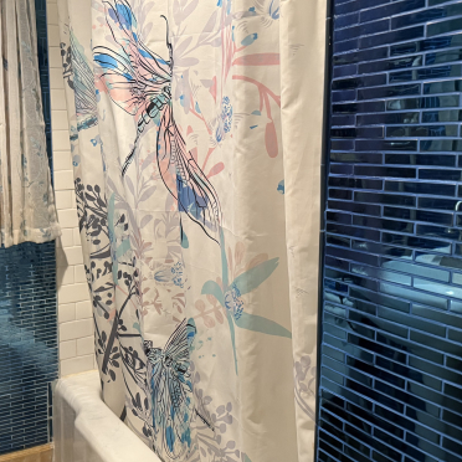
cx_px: 97
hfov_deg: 42.1
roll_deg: +0.9
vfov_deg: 43.8
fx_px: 574
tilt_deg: -6.8
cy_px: 220
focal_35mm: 38
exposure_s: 1/60
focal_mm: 6.76
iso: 500
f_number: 1.78
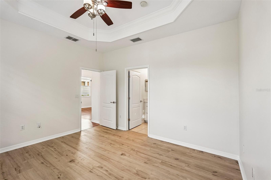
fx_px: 120
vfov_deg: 73.7
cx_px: 136
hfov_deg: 96.7
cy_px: 90
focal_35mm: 16
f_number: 8
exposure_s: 1/40
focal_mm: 16
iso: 400
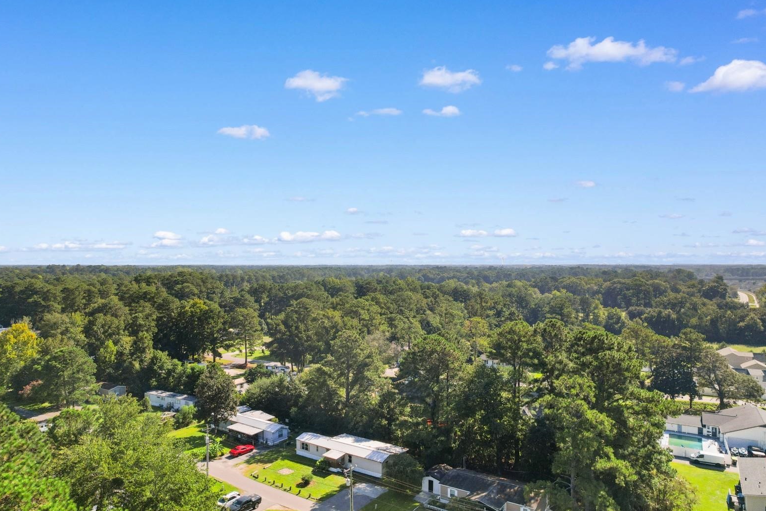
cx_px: 378
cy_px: 256
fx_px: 489
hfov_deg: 76.1
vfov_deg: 55.1
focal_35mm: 23
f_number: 2.8
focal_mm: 8.38
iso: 100
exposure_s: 1/500
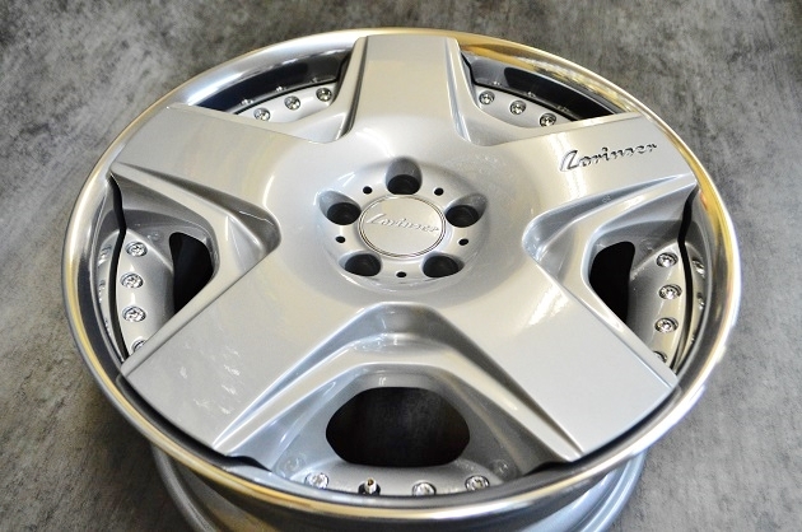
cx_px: 401
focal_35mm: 30
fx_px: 667
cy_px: 266
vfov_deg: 43.5
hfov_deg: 62.0
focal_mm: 20
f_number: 5
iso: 3200
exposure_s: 1/100
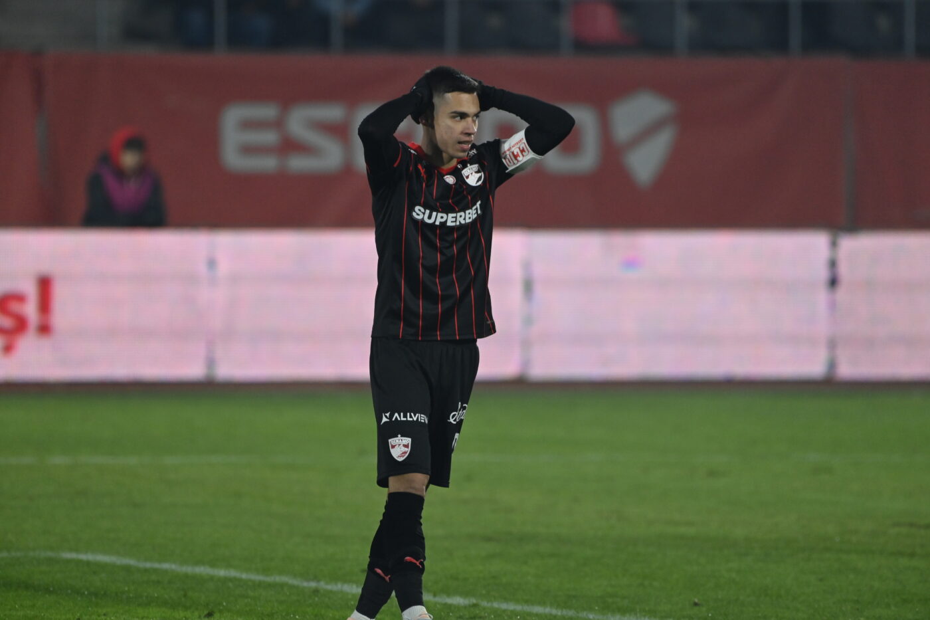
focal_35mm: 450
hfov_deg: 4.6
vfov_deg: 3.1
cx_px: 465
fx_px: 11623
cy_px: 310
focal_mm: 450
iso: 4000
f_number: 5.6
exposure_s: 1/1250
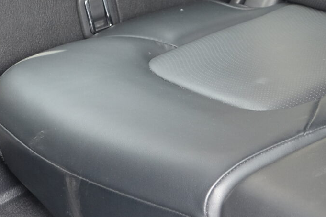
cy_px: 31
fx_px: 1123
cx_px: 553
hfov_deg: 14.8
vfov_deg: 11.0
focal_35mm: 124
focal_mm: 22.3
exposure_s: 1/15
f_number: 3.2
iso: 500
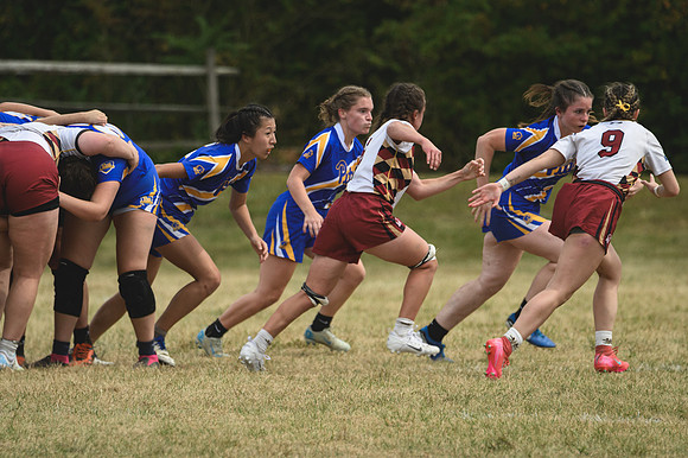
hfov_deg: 3.1
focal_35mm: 675
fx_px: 12892
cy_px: 229
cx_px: 344
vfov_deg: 2.0
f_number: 6
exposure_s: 1/1000
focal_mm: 450
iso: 220
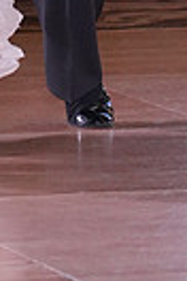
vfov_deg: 3.4
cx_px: -171
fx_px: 4643
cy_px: -321
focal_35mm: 596
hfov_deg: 2.3
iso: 2000
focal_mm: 91
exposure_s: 1/400
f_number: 4
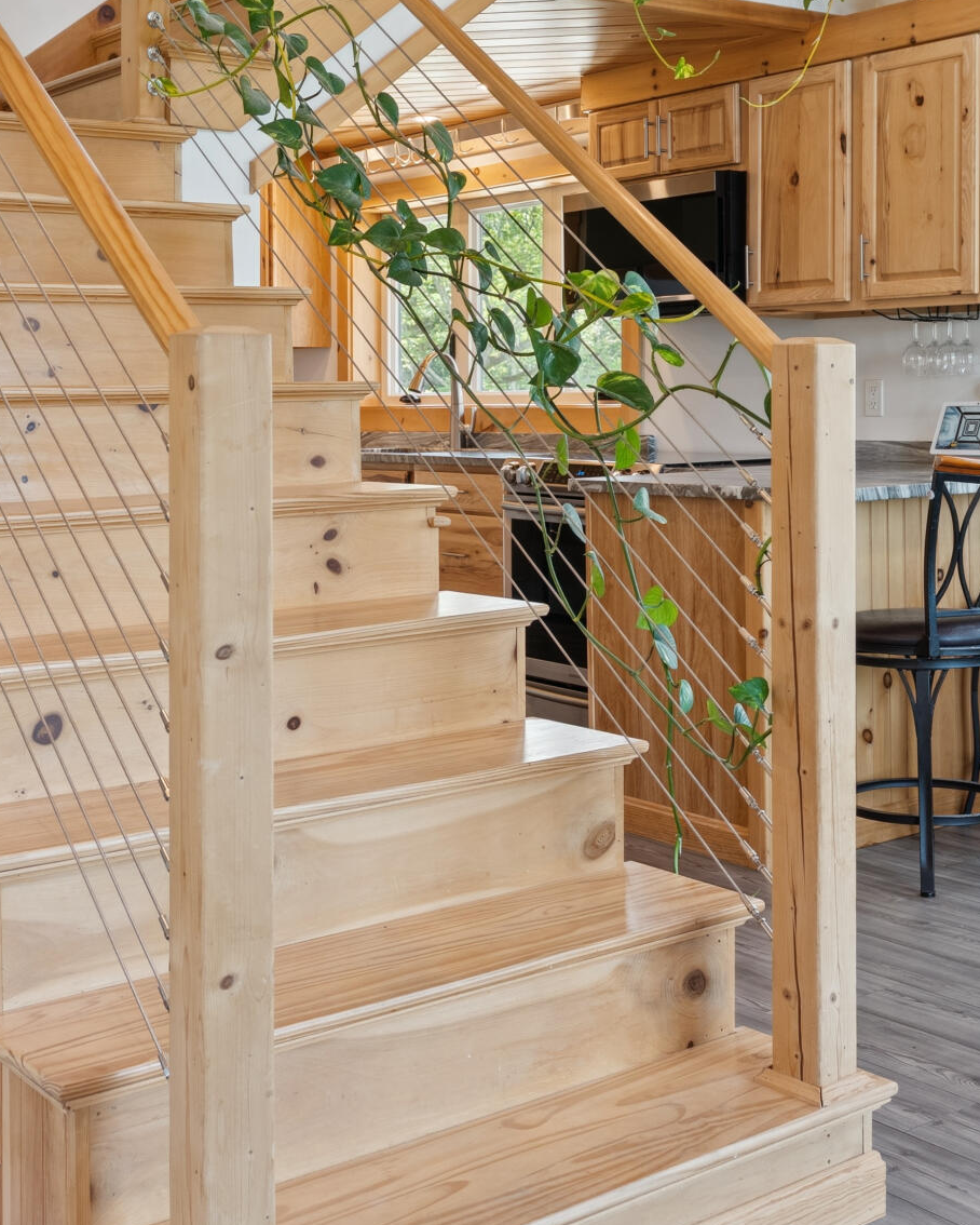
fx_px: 1739
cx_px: 481
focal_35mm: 48
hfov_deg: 31.5
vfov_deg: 38.3
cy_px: 401
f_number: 7.1
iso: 320
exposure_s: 1/25
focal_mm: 29
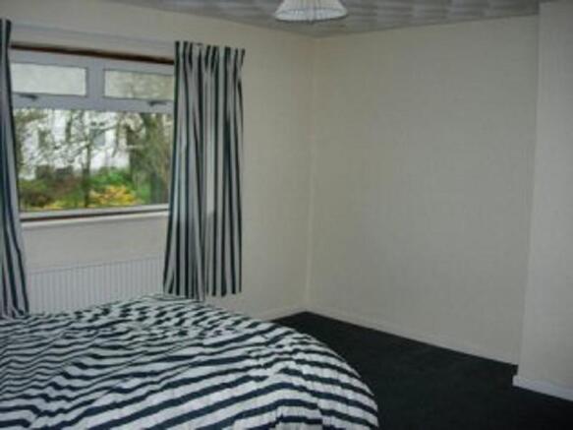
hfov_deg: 49.0
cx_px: 286
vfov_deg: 37.7
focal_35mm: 38
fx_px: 629
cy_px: 215
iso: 79
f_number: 2.8
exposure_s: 1/64
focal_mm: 7.8
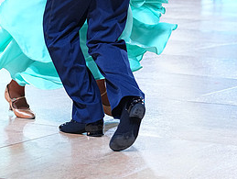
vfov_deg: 8.5
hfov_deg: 11.5
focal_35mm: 172
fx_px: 1179
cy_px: -78
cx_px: 86
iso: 1600
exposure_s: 1/400
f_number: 4
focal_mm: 80
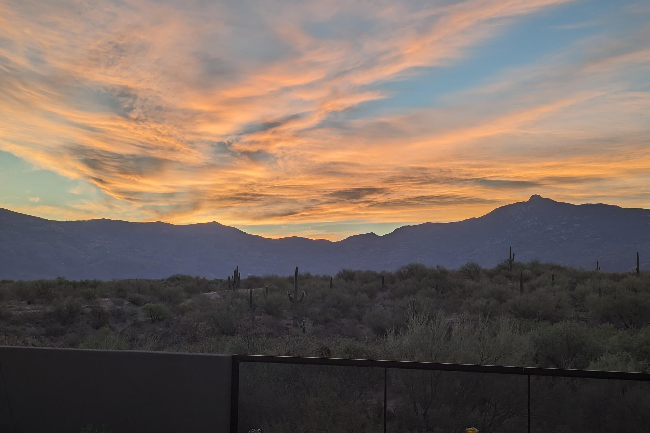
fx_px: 921
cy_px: 233
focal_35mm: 51
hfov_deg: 38.9
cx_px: 330
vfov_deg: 26.5
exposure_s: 1/155
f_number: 1.85
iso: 44
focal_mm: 6.81
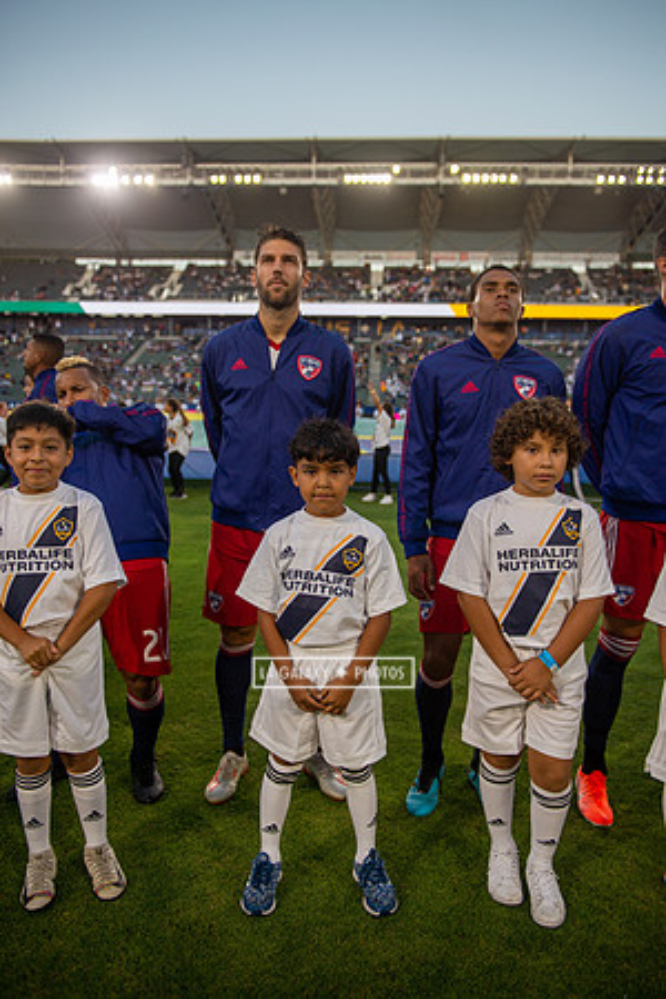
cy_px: 500
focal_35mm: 28
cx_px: 333
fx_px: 777
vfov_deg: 65.5
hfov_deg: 46.4
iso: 280
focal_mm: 28
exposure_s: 1/640
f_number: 2.8
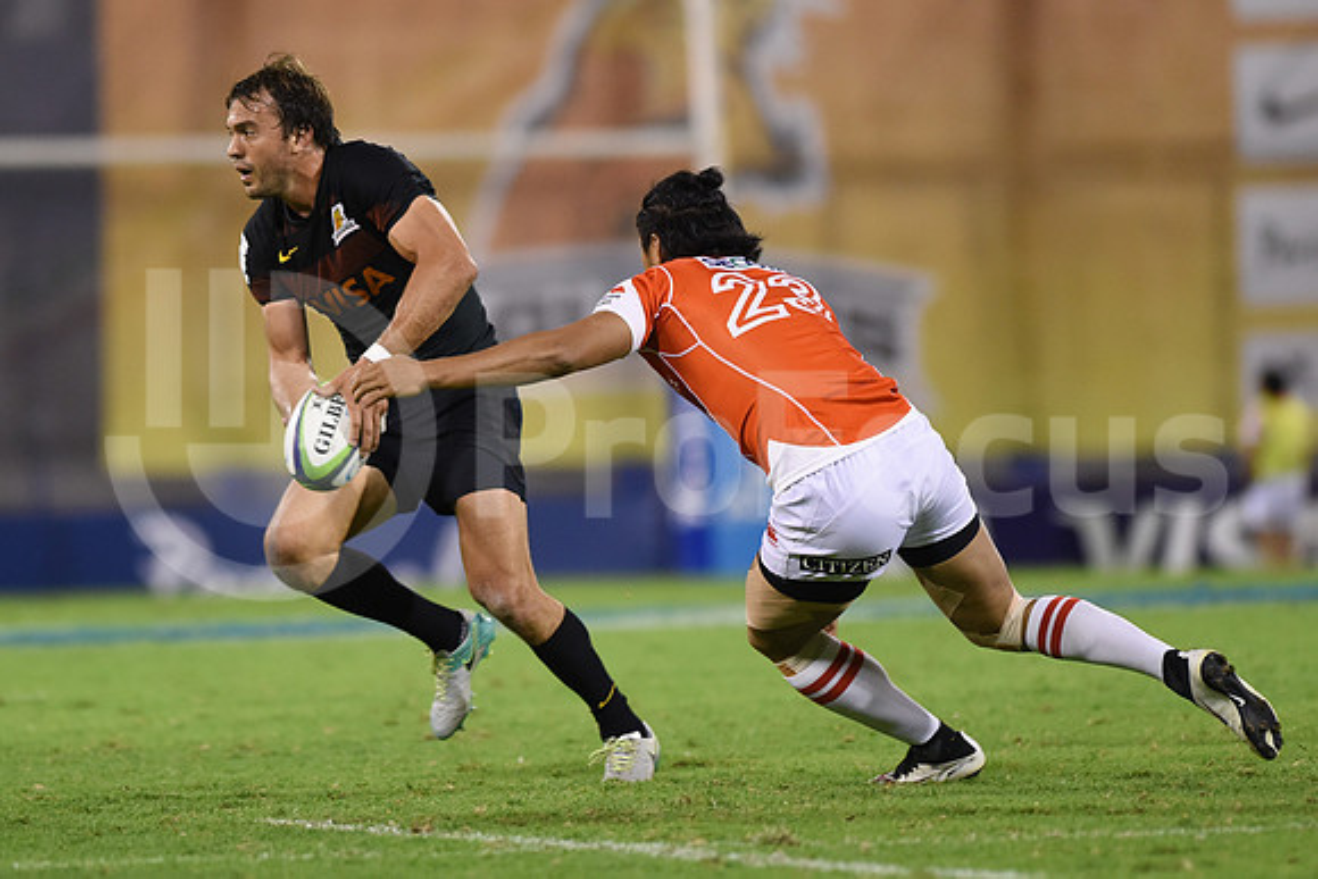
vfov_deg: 4.6
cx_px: 659
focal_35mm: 300
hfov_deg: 6.9
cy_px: 440
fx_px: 10985
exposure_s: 1/800
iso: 2000
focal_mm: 300
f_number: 2.8
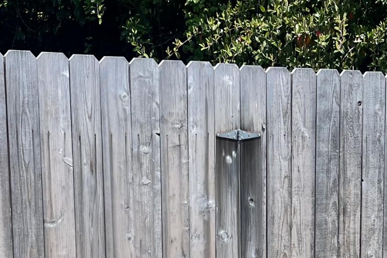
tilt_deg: -10.8
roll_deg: -0.1
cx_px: 241
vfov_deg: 12.7
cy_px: 333
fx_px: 1118
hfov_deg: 19.6
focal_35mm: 104
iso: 50
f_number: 1.6
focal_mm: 5.1
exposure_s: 1/2899
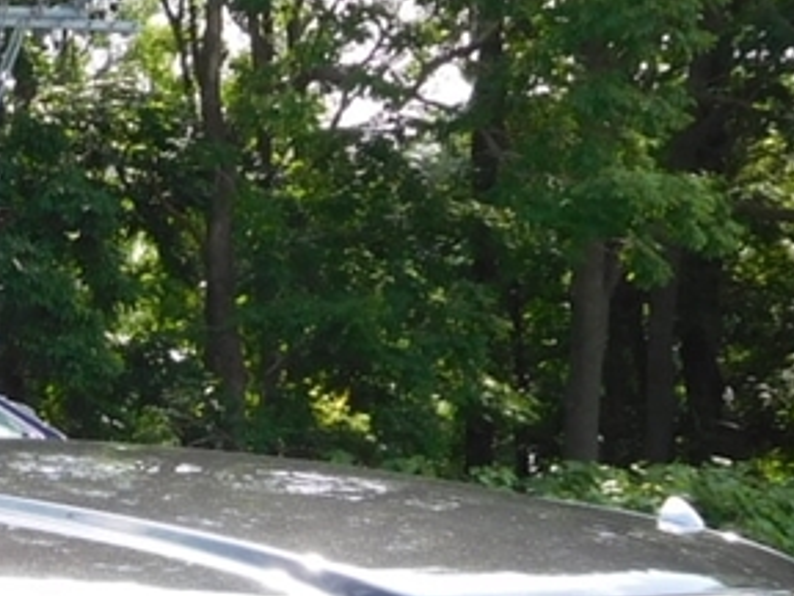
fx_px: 2041
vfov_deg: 16.0
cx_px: -226
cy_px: 704
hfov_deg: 20.2
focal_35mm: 89
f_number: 3.4
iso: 125
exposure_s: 1/400
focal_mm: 4.5
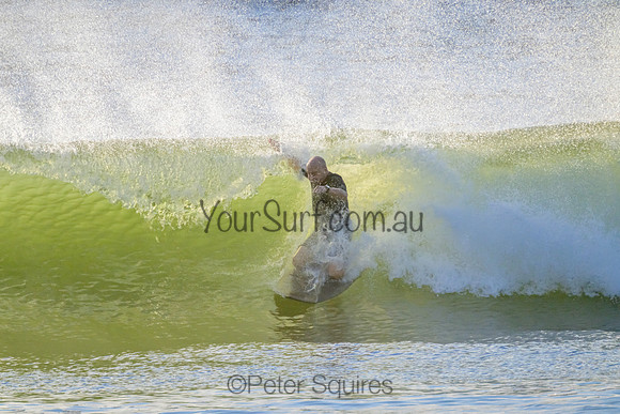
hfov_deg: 2.3
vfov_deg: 1.5
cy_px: 205
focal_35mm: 911
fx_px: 15686
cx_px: 267
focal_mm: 800
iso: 1250
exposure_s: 1/2000
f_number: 11
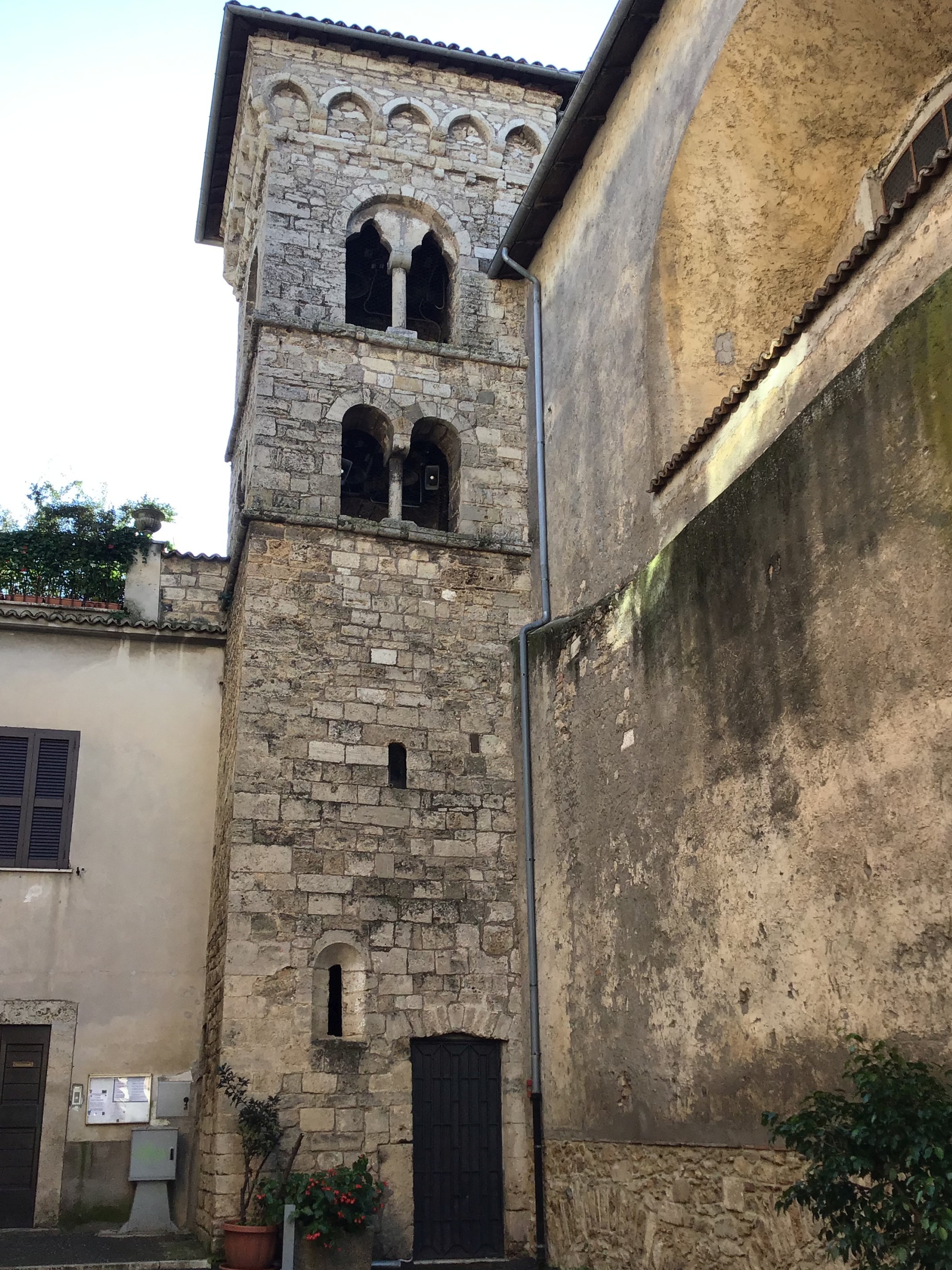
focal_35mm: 35
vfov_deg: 52.6
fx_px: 1283
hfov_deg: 40.7
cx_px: 464
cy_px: 658
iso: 25
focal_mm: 3.3
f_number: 2.4
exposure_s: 1/227
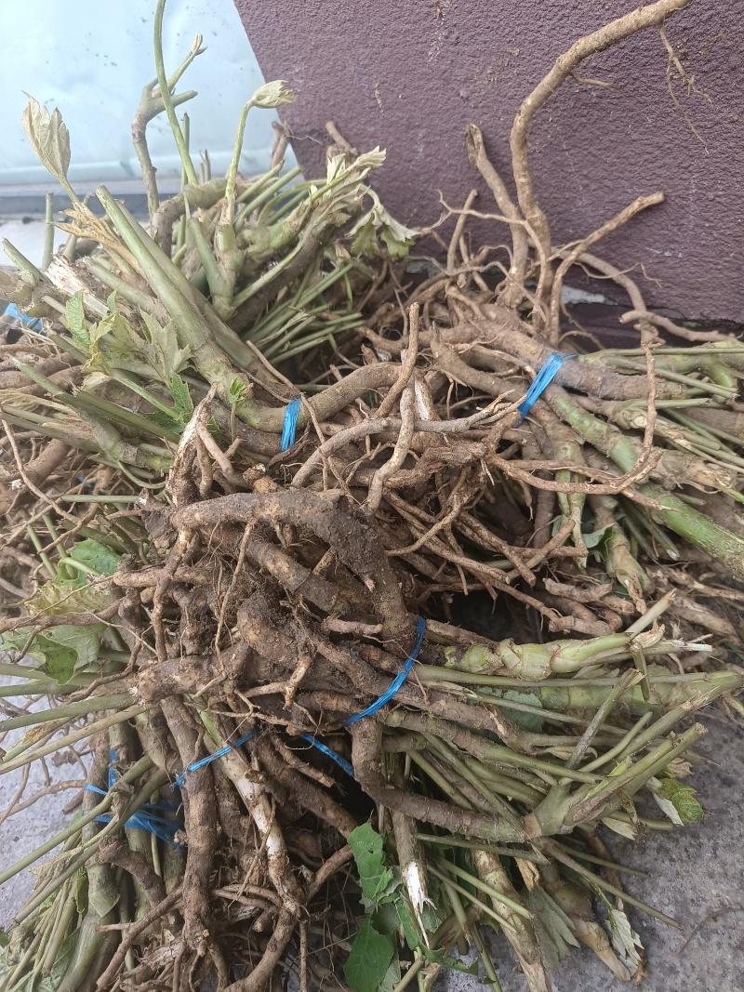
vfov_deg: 73.9
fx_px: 659
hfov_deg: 58.9
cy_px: 496
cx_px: 372
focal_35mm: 23
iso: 872
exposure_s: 1/100
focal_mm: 5.59
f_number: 1.88
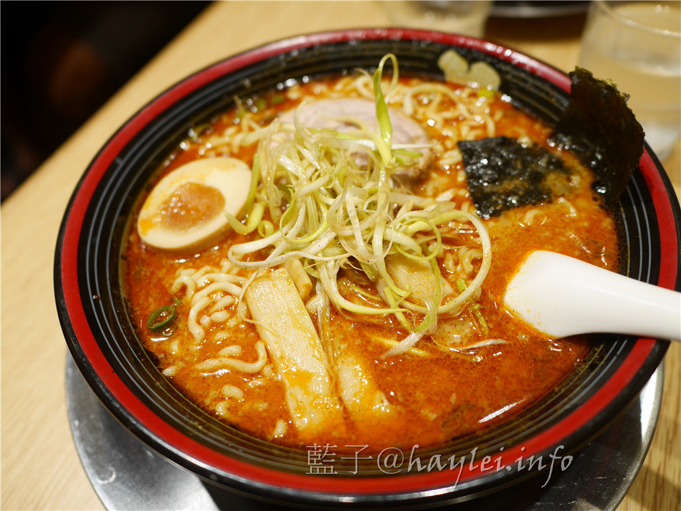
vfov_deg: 46.8
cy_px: 256
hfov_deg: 60.0
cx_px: 340
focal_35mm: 30
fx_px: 590
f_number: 2.2
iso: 200
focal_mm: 15
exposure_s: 1/160
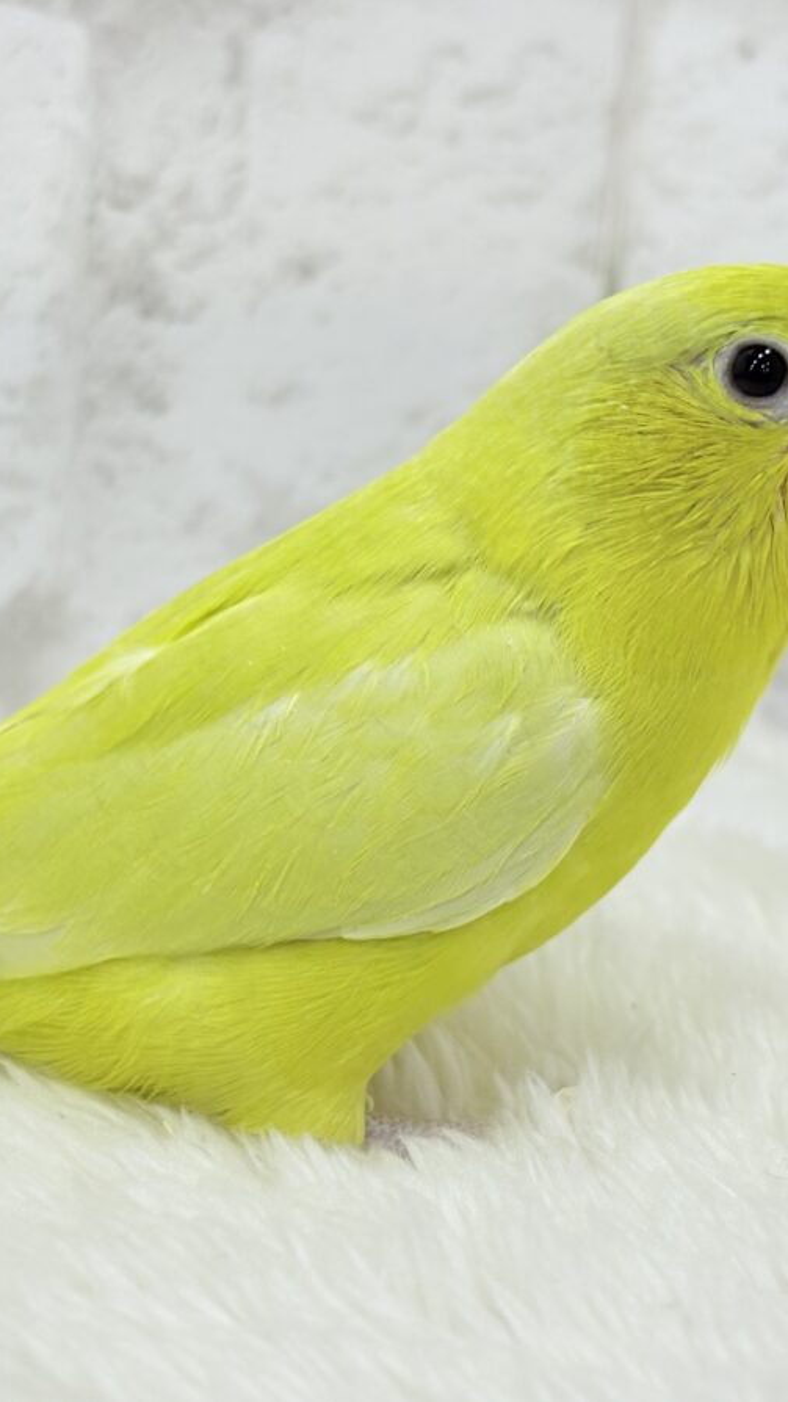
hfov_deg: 15.9
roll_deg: -3.6
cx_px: 500
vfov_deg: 27.9
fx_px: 2825
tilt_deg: -10.9
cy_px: 700
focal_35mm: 76
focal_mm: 5.96
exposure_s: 1/100
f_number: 1.6
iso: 50
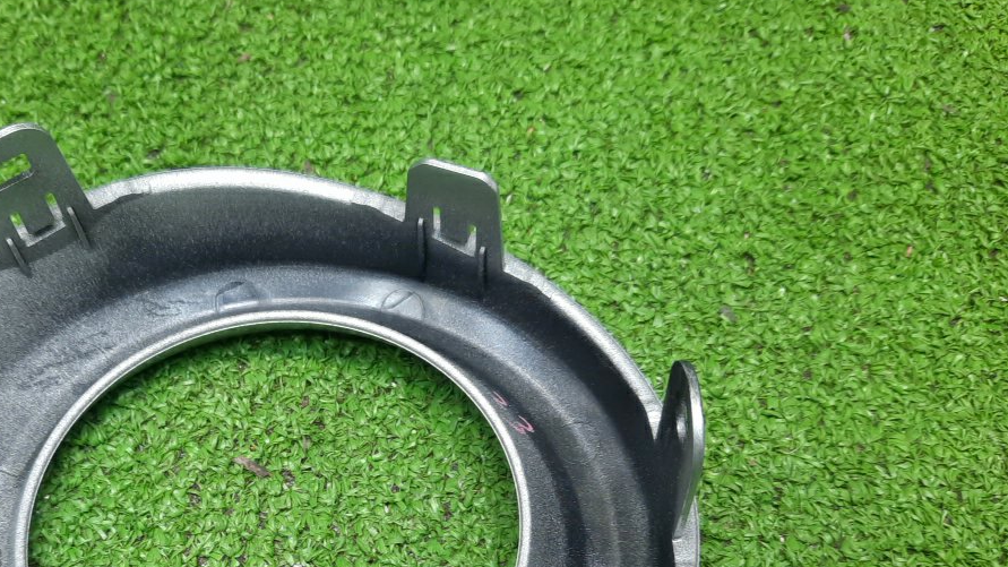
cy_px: 507
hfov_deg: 45.3
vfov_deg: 26.2
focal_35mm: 44
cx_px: 292
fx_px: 1176
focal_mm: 4.6
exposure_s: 1/50
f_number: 2
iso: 119
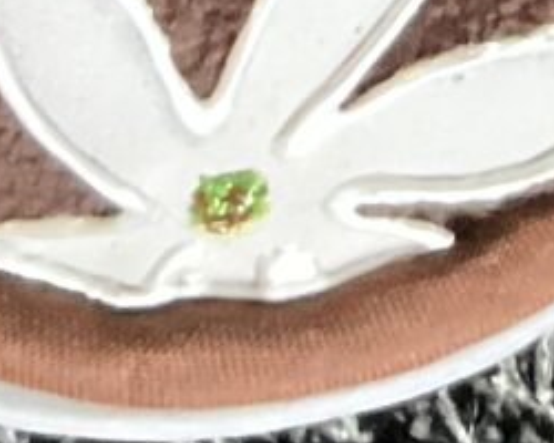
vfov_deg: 4.7
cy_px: -1515
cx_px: 891
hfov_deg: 6.6
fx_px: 4755
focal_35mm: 290
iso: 640
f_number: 1.8
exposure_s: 1/30
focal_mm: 3
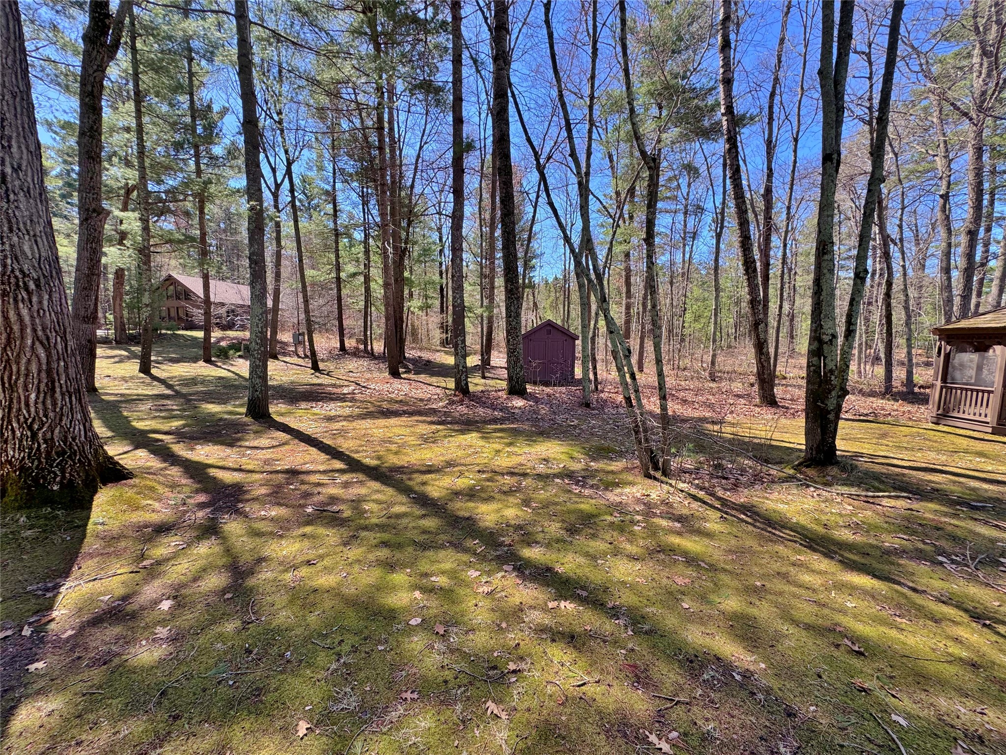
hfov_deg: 102.1
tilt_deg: -6.5
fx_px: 407
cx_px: 503
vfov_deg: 85.7
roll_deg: -0.7
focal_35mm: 14
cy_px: 378
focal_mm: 2.22
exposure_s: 1/375
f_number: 2.2
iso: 40
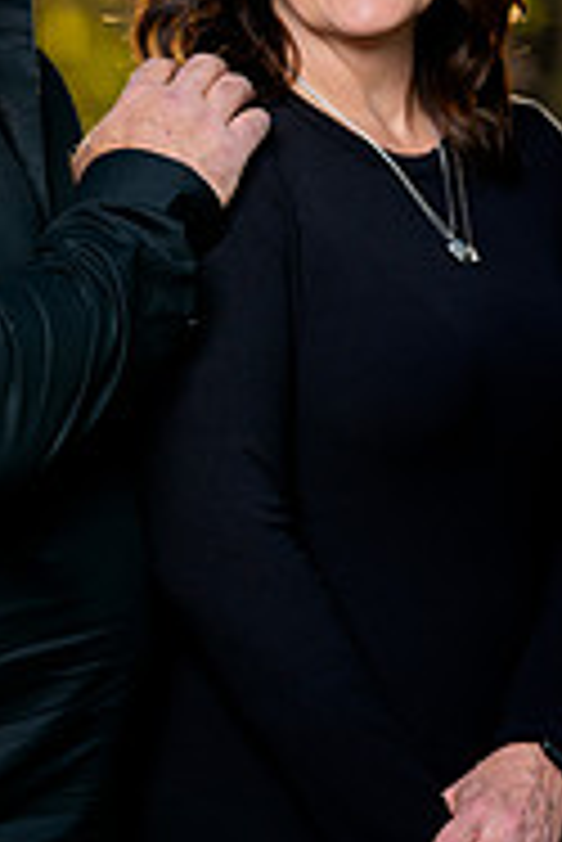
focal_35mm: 195
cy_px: 315
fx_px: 4557
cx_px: 126
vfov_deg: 10.5
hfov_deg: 7.0
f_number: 2
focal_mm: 81
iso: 200
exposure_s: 1/200
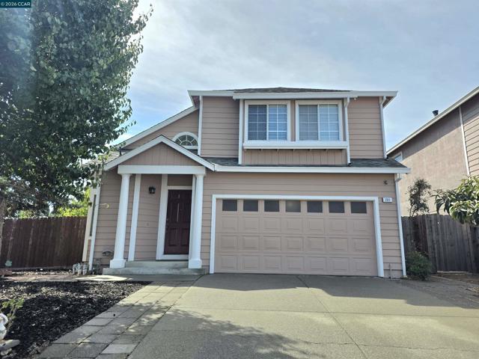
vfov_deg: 58.9
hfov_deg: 73.9
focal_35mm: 23
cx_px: 240
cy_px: 180
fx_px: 318
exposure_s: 1/10000
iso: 80
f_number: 1.7
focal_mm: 6.25
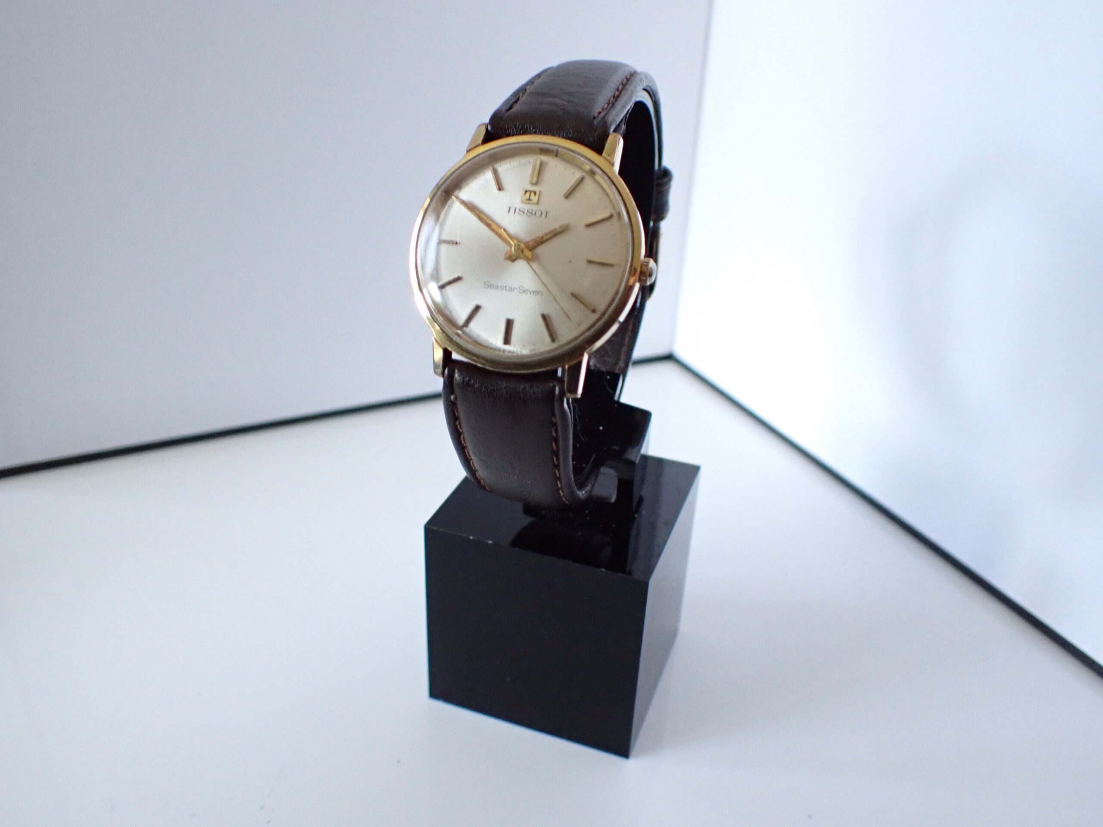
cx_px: 552
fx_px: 956
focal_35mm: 30
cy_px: 414
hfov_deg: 60.0
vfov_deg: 46.8
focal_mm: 5.4
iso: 800
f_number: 2.3
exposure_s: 1/125
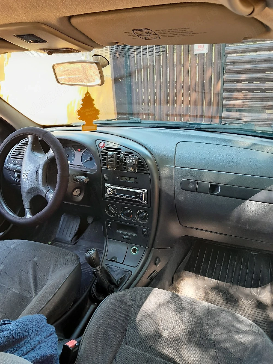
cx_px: 136
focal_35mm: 26
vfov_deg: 67.3
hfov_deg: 53.1
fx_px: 273
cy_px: 182
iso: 64
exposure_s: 1/50
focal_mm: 4
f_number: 1.8
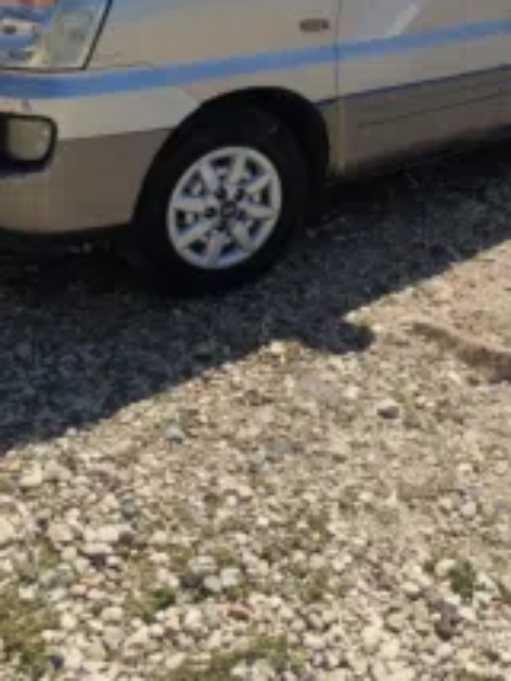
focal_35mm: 47
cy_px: 189
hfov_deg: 30.8
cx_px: 326
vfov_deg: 39.5
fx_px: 924
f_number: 2
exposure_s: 1/1205
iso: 20
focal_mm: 4.6
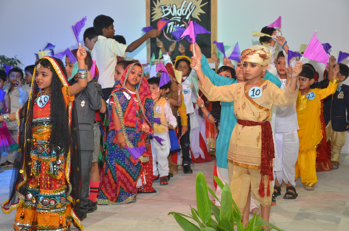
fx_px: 609
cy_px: 116
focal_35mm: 63
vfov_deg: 21.5
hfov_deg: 32.0
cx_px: 174
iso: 800
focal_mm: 42
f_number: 4.8
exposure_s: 1/60
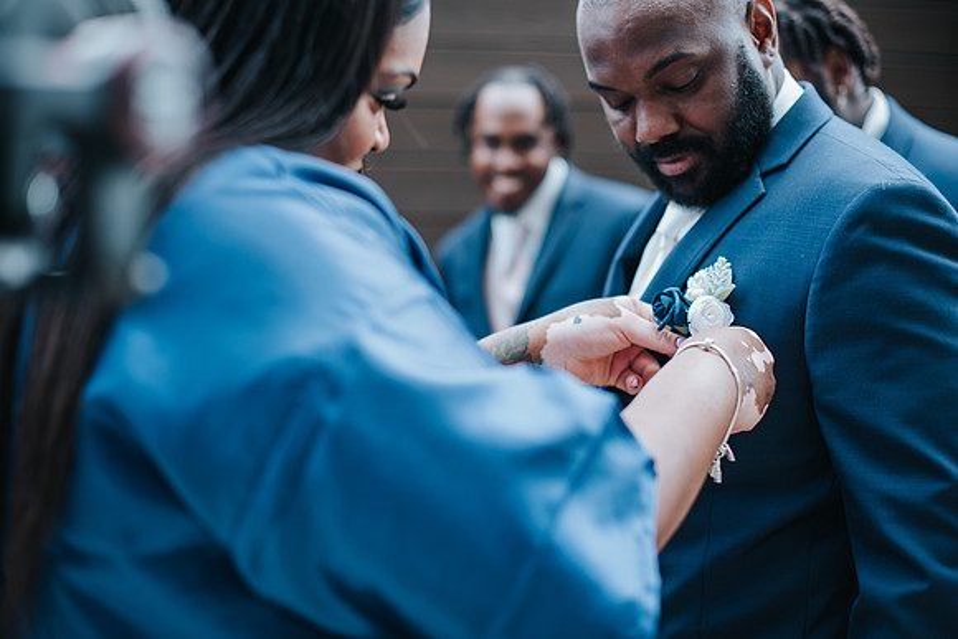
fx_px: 1331
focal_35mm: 50
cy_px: 320
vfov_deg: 27.0
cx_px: 479
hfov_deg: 39.6
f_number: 2.2
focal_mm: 50
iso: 320
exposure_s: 1/640
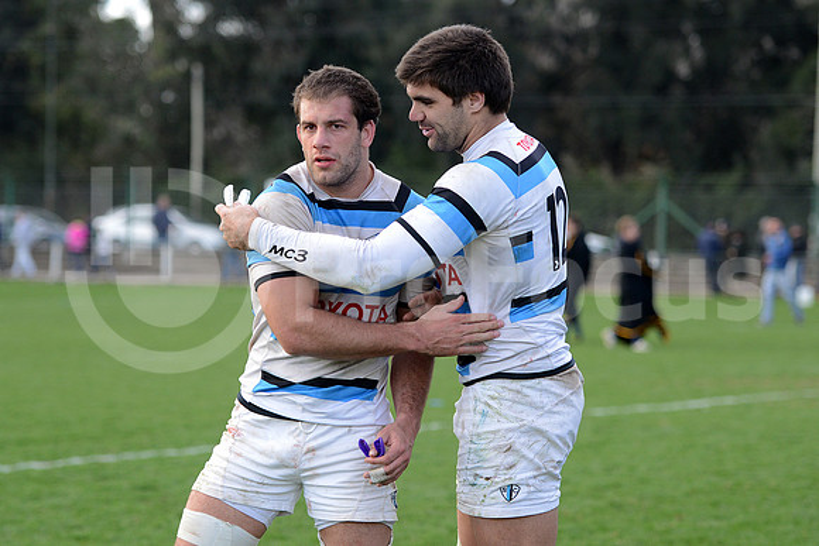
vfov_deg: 13.7
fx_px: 2275
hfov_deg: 20.4
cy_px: 273
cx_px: 410
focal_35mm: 100
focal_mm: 100
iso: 1000
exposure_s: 1/500
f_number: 2.8
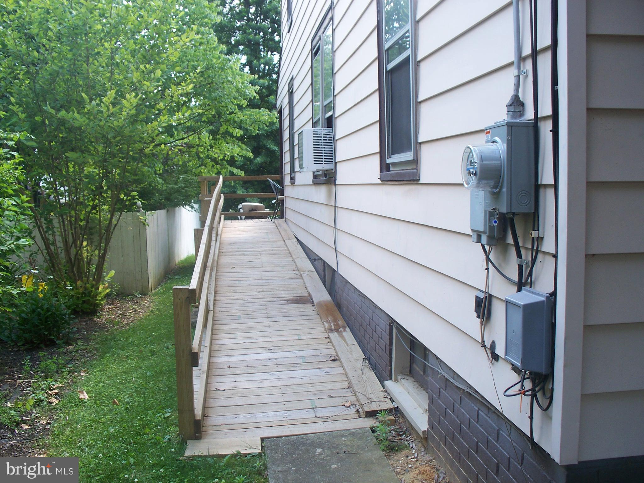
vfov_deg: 39.7
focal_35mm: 36
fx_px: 670
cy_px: 242
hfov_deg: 51.4
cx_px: 322
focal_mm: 7.54
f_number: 2.8
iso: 80
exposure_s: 1/160
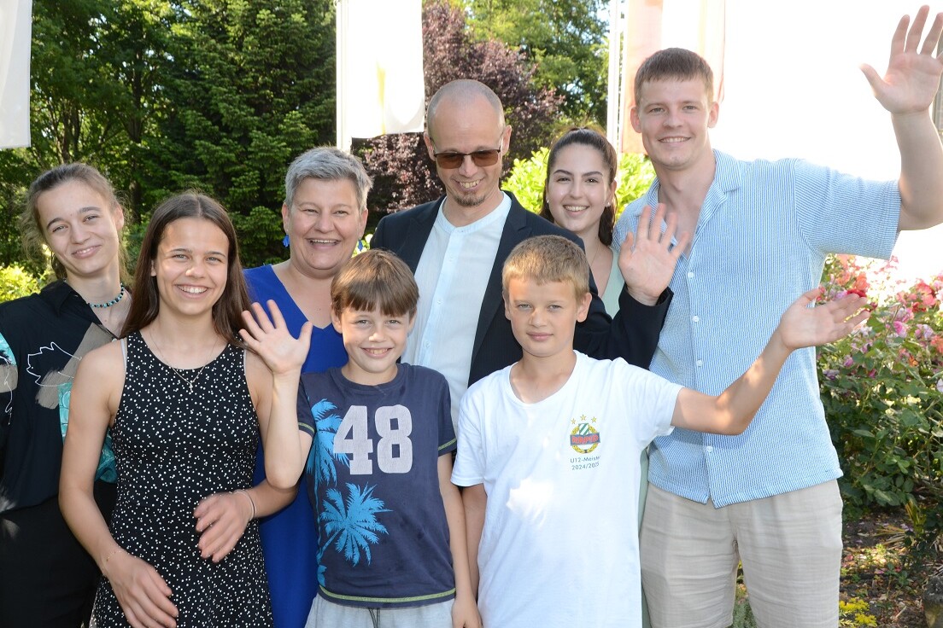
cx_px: 472
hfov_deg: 47.9
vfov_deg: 33.0
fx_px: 1061
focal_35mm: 40
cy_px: 314
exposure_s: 1/125
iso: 400
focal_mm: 27
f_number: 8
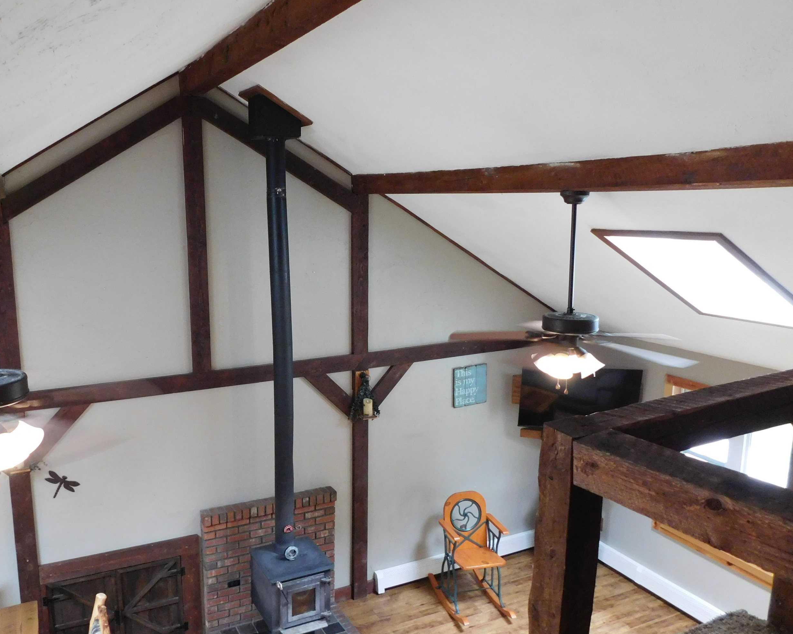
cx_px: 301
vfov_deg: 51.5
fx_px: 657
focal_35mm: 28
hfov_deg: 61.4
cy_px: 312
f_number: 3
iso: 400
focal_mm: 4
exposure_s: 1/30
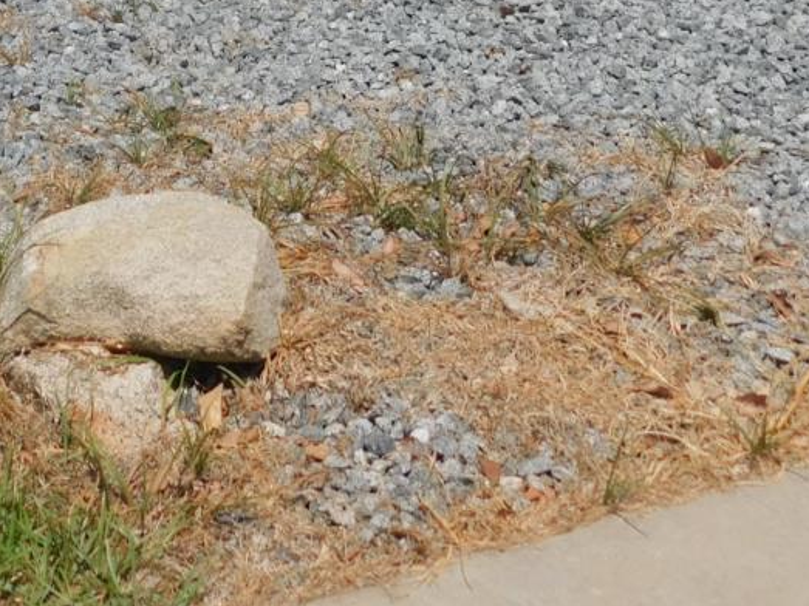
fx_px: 2009
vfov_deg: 16.2
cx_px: 119
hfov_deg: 22.3
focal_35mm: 86
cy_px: -203
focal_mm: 5.3
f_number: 6.4
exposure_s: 1/640
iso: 125
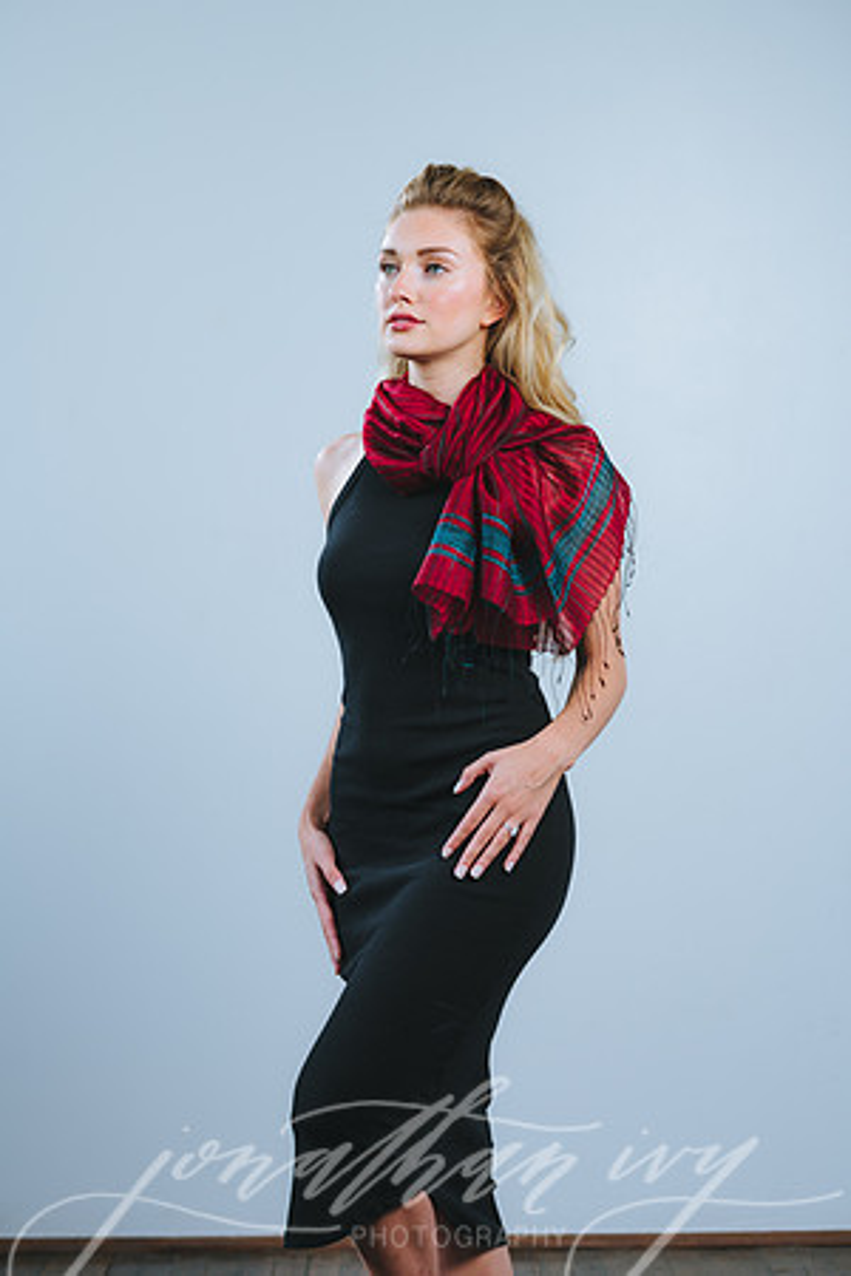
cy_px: 638
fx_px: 3014
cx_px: 426
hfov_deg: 16.1
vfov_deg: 23.9
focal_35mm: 85
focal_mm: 85
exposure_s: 1/200
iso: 100
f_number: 4
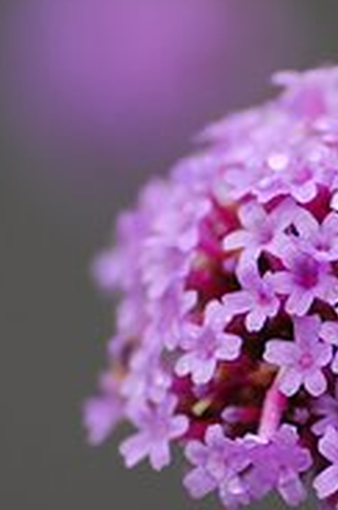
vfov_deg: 5.5
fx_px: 5315
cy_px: 291
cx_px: 454
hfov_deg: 3.6
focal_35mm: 376
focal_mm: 90
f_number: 3.8
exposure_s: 1/500
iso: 200
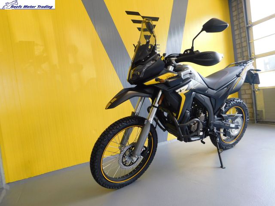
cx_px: 138
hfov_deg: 73.9
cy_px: 103
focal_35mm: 23
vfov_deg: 58.9
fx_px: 183
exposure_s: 1/40
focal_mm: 4
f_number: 3
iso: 125
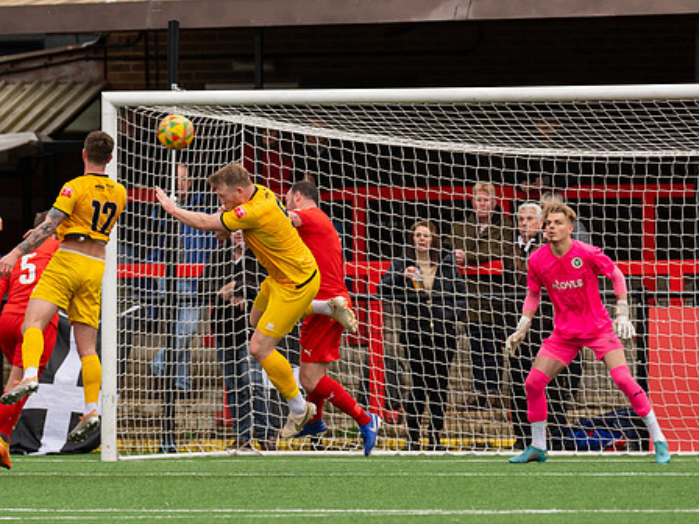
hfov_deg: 3.2
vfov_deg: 2.4
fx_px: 12419
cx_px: 234
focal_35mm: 615
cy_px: 279
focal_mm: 270
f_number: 4
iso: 800
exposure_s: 1/1600
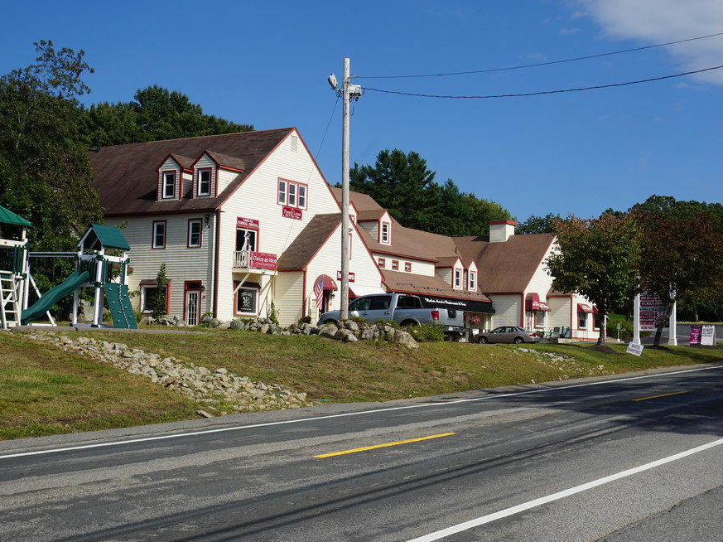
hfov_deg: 35.2
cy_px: 271
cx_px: 391
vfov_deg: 26.8
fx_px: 1139
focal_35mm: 55
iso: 100
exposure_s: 1/250
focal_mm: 33
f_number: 11
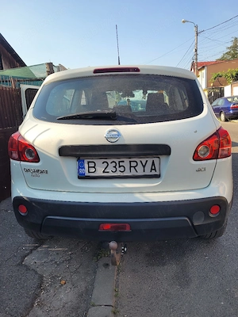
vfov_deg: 67.3
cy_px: 158
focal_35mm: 26
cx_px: 119
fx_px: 238
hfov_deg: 53.1
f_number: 1.8
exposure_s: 1/1111
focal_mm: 5.4
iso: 40
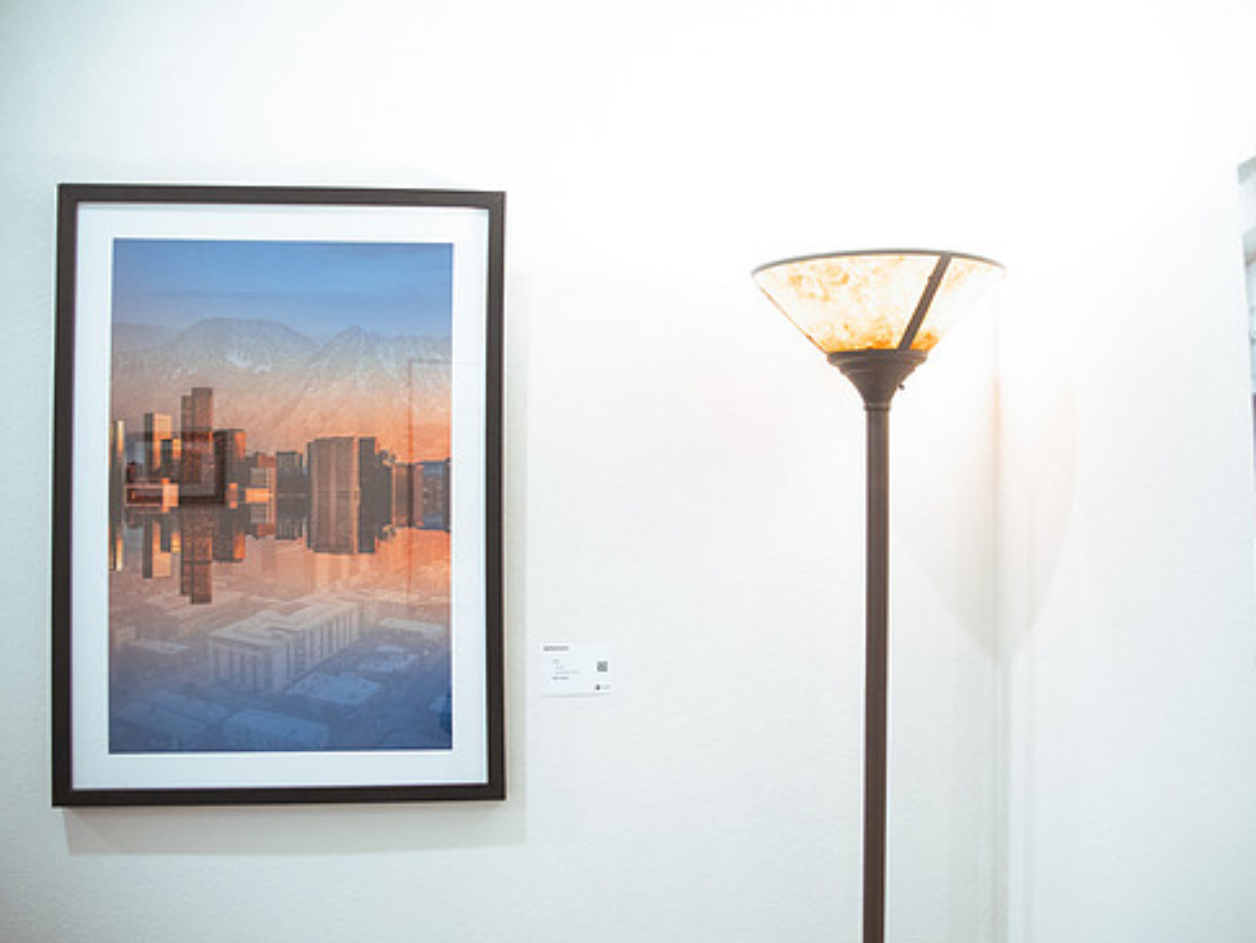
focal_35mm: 28
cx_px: 698
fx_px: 1016
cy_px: 495
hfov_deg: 63.2
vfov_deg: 49.8
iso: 1600
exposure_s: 1/100
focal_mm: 24
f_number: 3.5
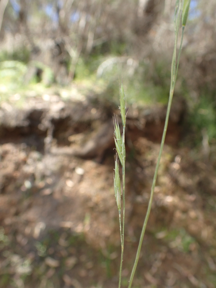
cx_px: 108
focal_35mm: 30
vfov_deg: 60.0
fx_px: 250
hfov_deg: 46.8
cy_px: 144
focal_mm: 5.5
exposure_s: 1/160
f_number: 3.2
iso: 100
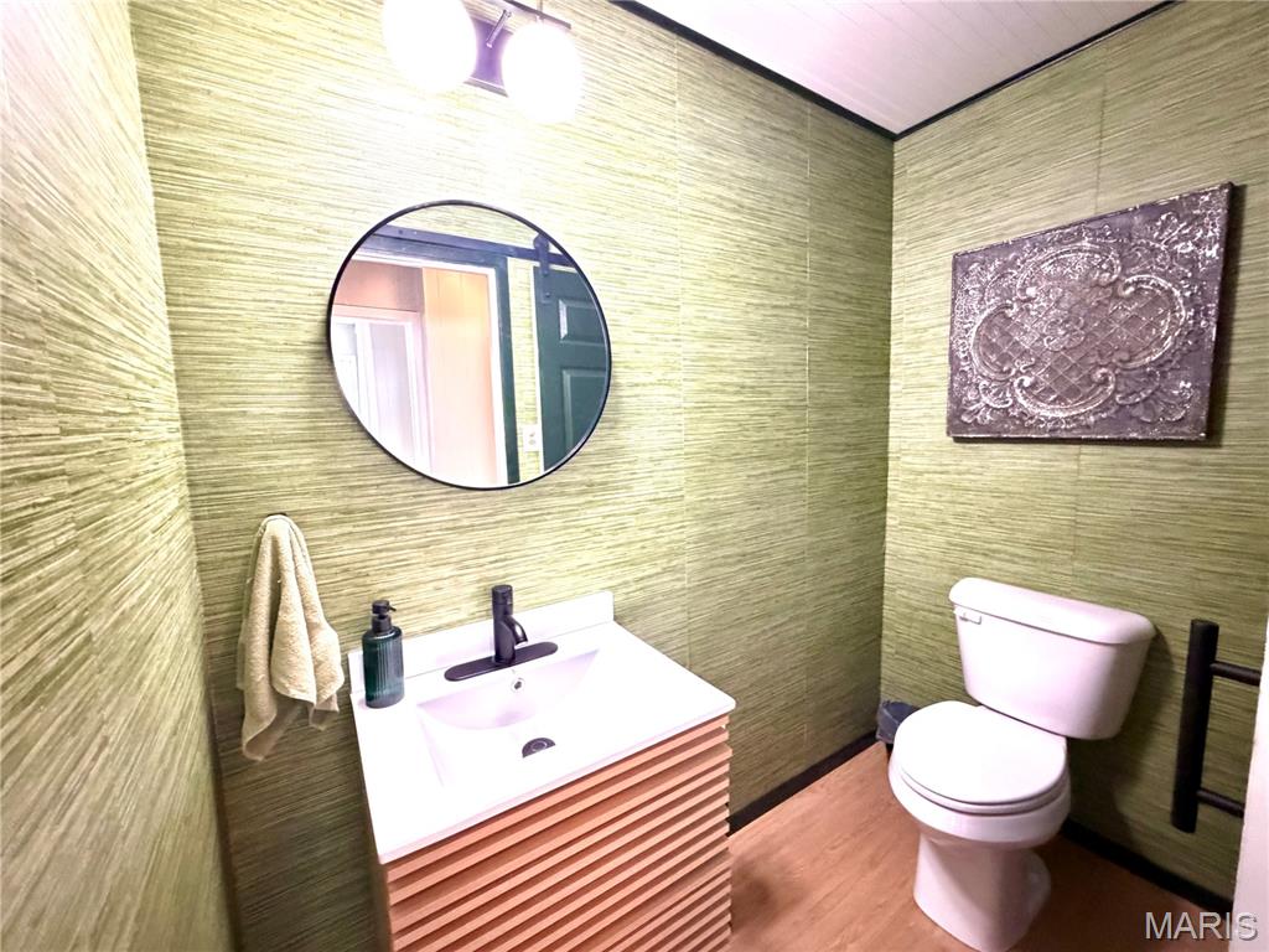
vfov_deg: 85.7
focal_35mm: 14
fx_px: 513
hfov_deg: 102.1
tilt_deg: -6.8
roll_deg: +2.0
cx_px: 634
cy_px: 476
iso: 2000
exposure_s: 1/30
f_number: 2.2
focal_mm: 2.22
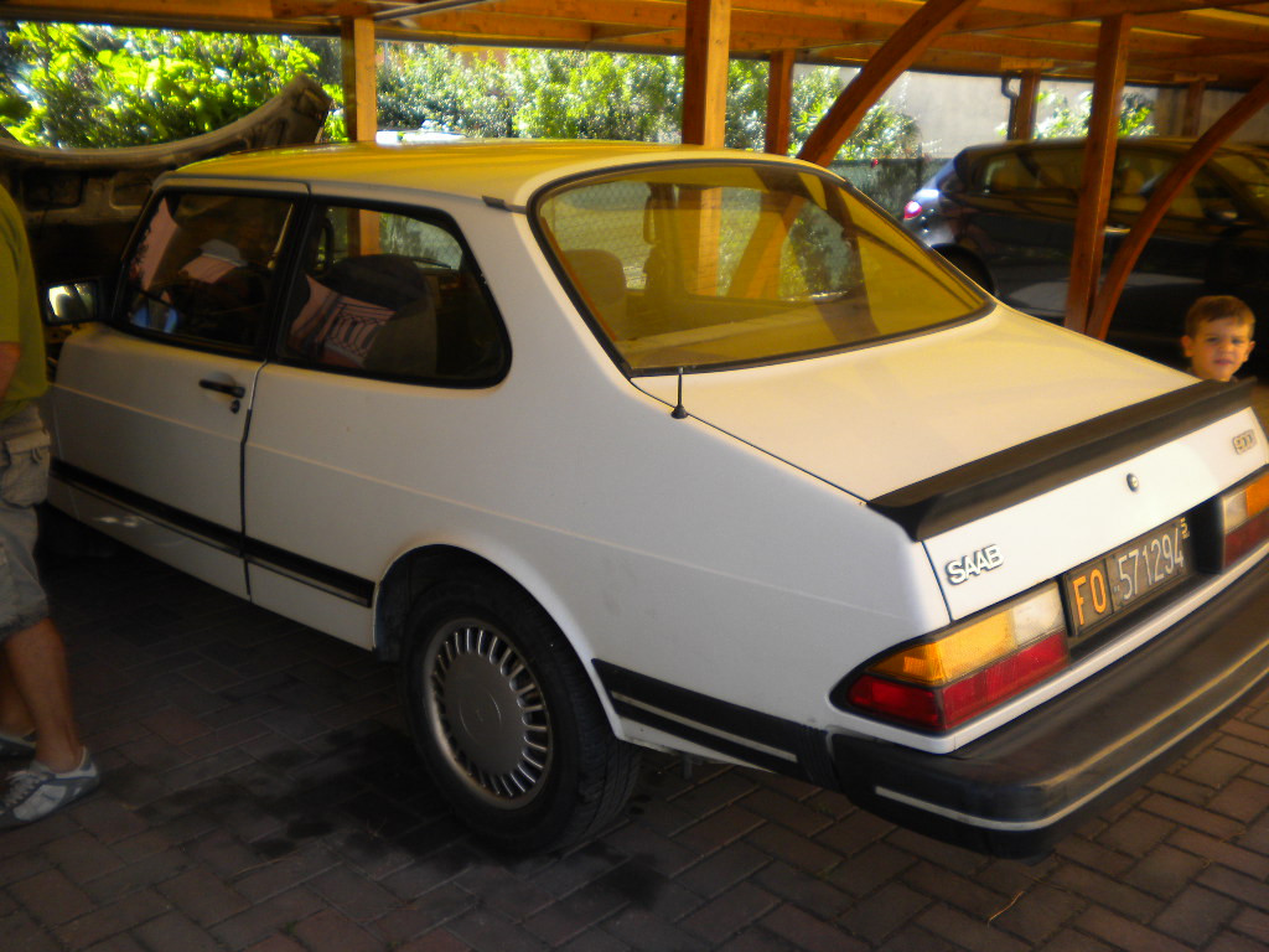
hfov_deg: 52.6
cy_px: 476
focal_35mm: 35
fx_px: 1283
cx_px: 634
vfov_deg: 40.7
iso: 80
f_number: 3.1
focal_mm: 6.3
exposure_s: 1/203
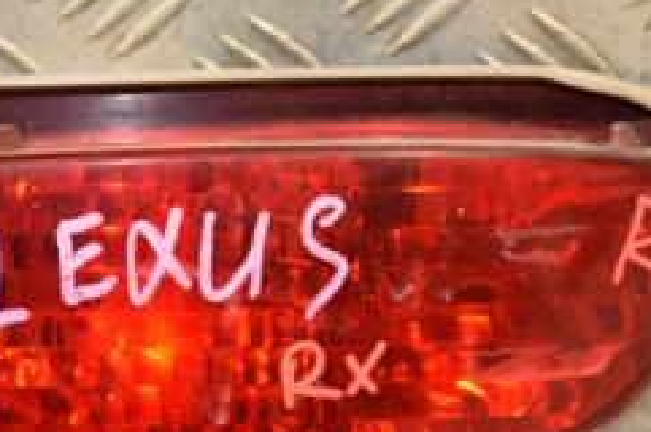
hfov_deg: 8.9
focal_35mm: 232
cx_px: 176
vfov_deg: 5.9
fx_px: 4190
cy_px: 186
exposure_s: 1/100
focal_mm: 62
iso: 800
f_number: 5.3
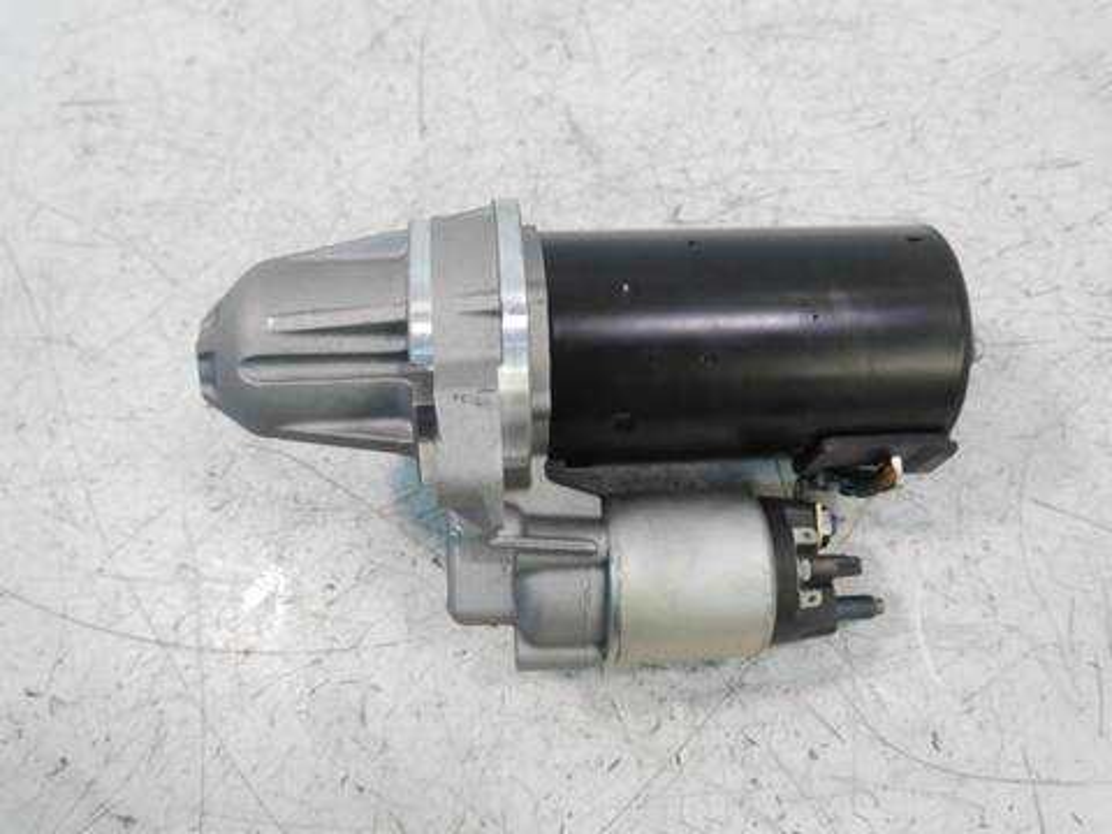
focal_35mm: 30
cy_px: 417
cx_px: 556
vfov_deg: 46.8
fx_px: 964
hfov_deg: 60.0
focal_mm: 15
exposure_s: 1/125
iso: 1250
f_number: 3.6
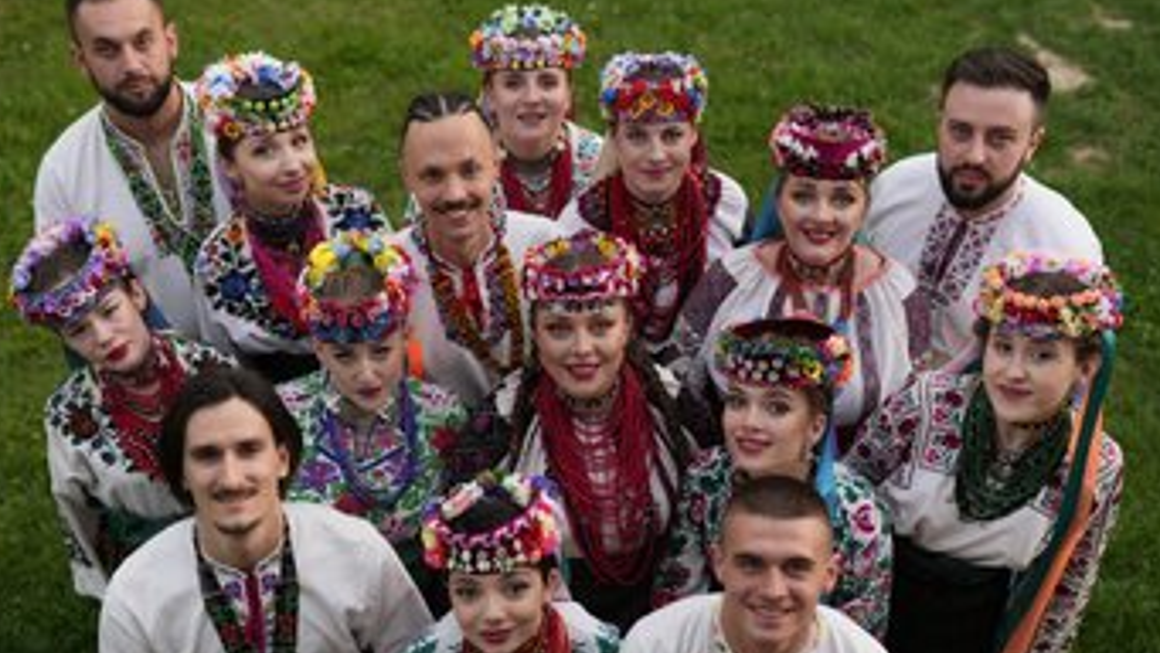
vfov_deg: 27.6
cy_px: 413
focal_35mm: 43
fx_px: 1323
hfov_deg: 47.3
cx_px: 571
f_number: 2
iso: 320
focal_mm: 35
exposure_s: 1/200
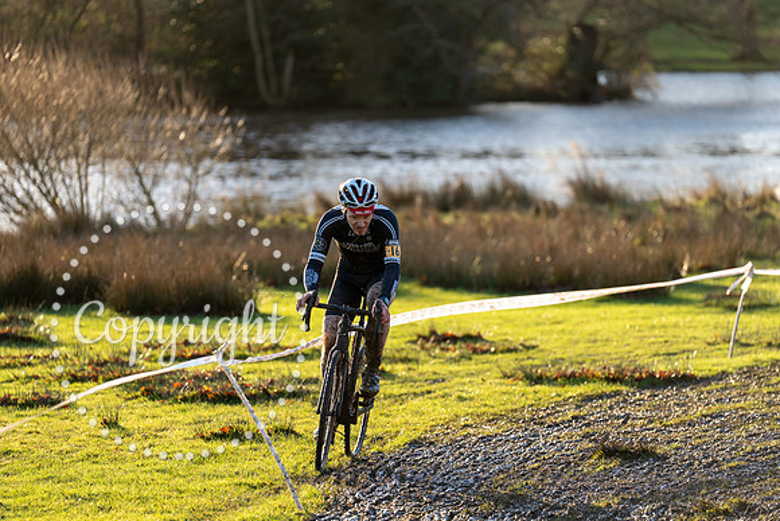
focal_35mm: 184
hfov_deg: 11.2
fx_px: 3980
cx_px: 414
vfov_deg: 7.5
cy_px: 277
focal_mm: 173
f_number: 2.8
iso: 250
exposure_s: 1/1000
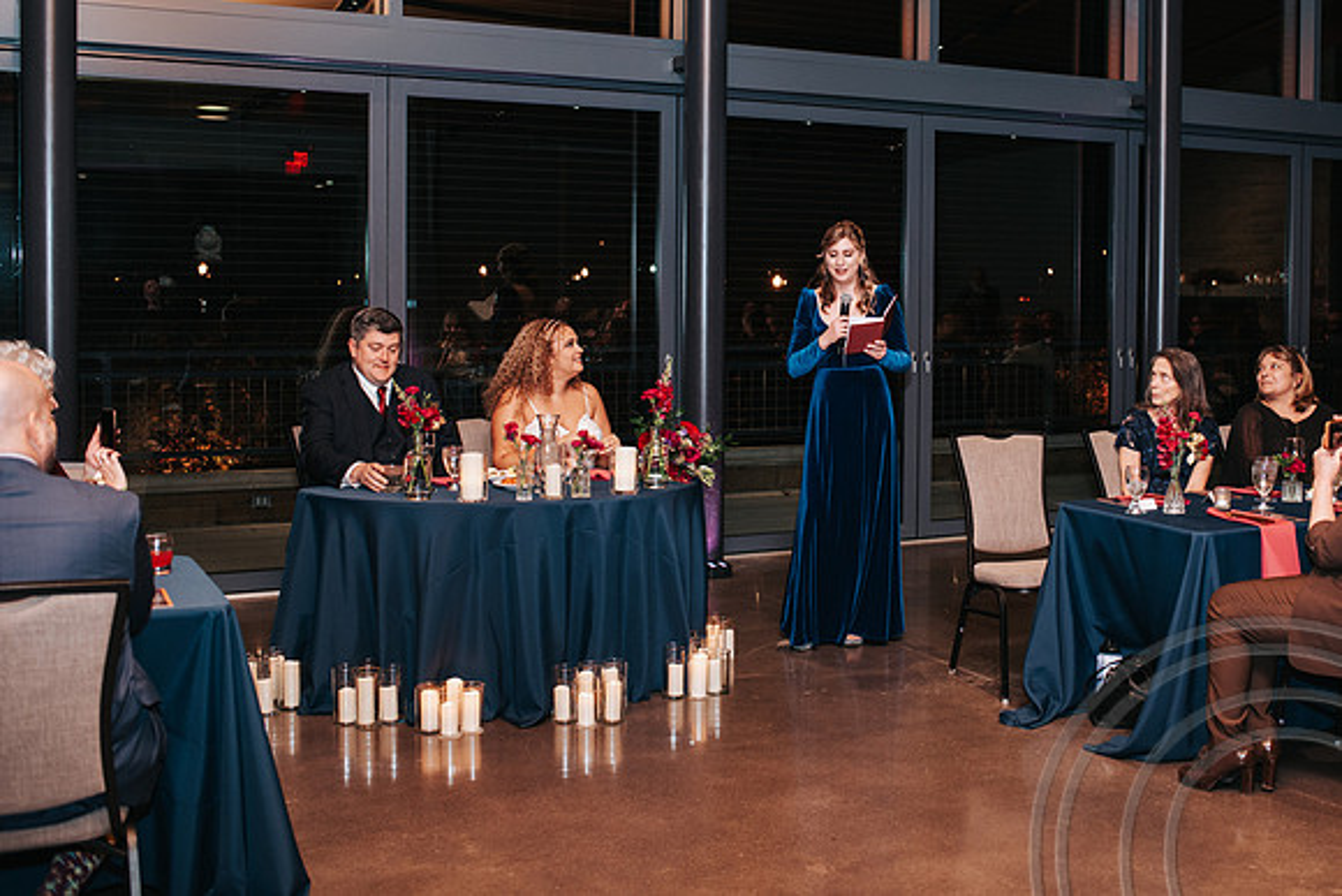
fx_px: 1609
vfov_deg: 31.0
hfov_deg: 45.0
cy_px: 344
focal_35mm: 43
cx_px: 827
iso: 1000
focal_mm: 35
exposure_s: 1/200
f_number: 2.8
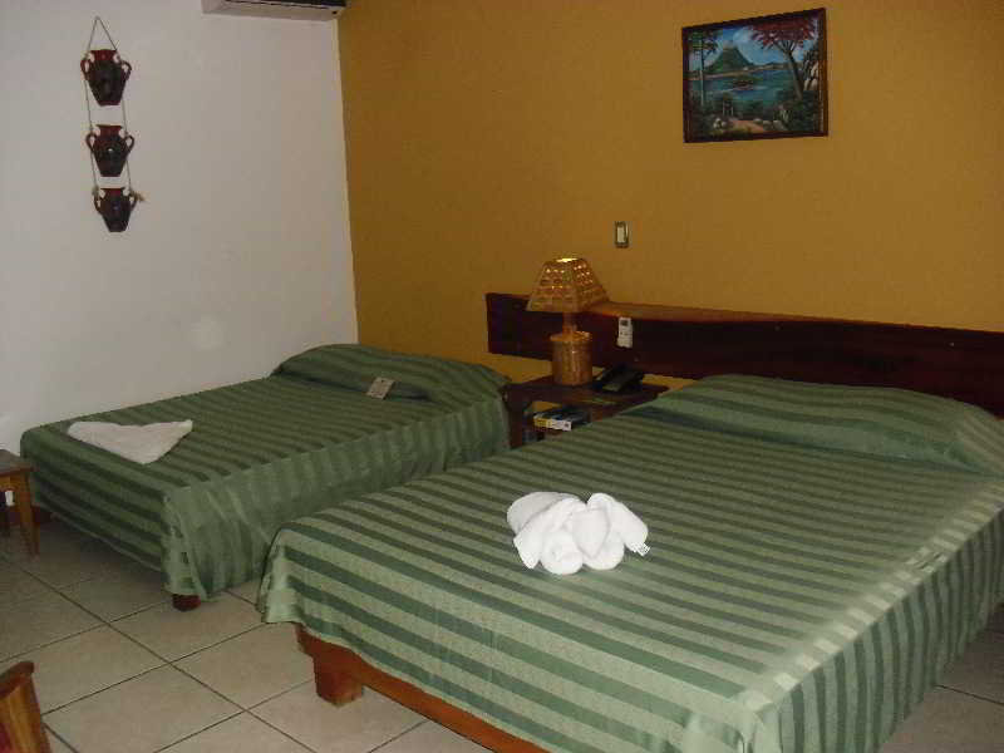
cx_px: 502
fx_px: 1044
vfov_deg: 39.7
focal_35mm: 36
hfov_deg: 51.4
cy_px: 376
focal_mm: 6.3
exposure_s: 1/60
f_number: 3.1
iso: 200
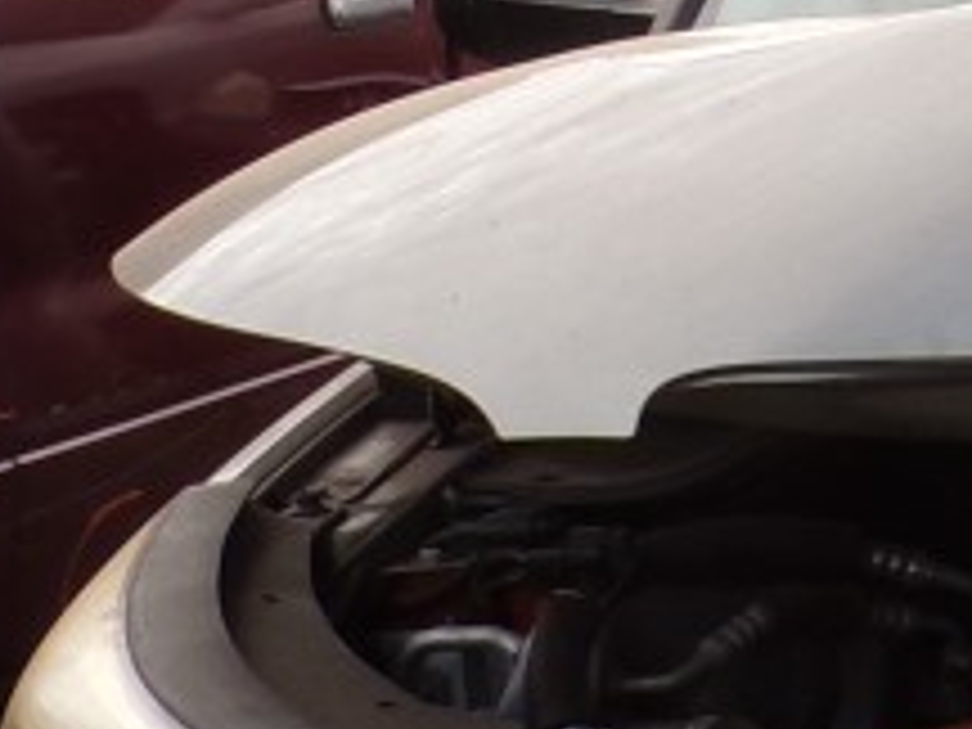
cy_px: 616
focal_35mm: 142
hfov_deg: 12.9
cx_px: 1593
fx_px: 3987
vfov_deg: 10.4
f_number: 5.8
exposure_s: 1/150
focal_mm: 4.3
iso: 100
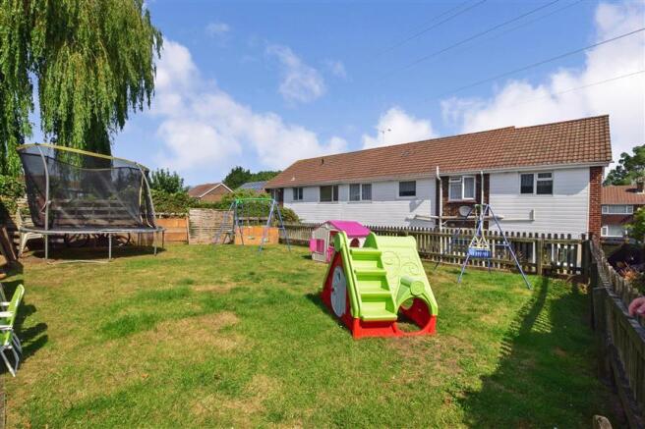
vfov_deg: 77.3
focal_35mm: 15
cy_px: 214
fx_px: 269
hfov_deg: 100.4
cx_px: 322
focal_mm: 10
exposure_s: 1/200
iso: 400
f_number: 22
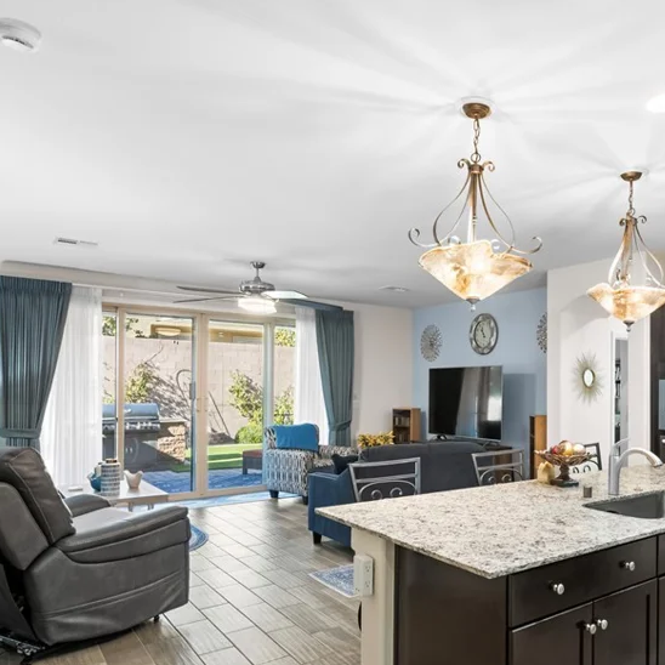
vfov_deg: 58.7
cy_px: 388
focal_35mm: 27
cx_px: 500
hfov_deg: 56.1
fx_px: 587
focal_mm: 17
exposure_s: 1/10
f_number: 8
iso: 400
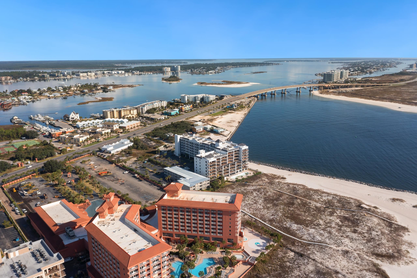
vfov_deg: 46.4
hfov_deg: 65.5
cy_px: 139
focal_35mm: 28
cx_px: 208
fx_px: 324
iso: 100
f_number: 5.6
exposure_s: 1/400
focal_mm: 10.26
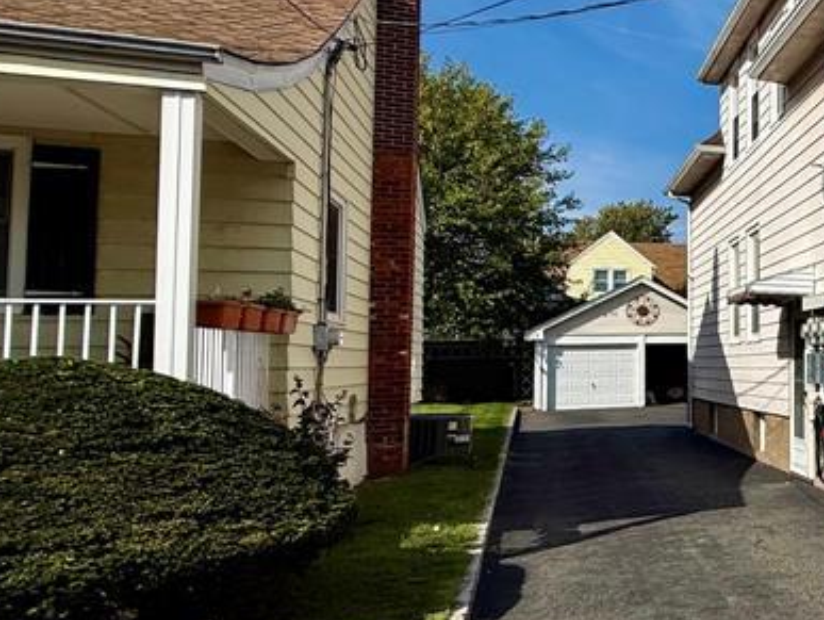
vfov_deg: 38.7
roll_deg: +1.7
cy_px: 300
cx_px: 1058
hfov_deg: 35.3
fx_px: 882
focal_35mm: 37
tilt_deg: +5.1
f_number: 2.2
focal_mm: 2.22
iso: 50
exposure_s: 1/4149
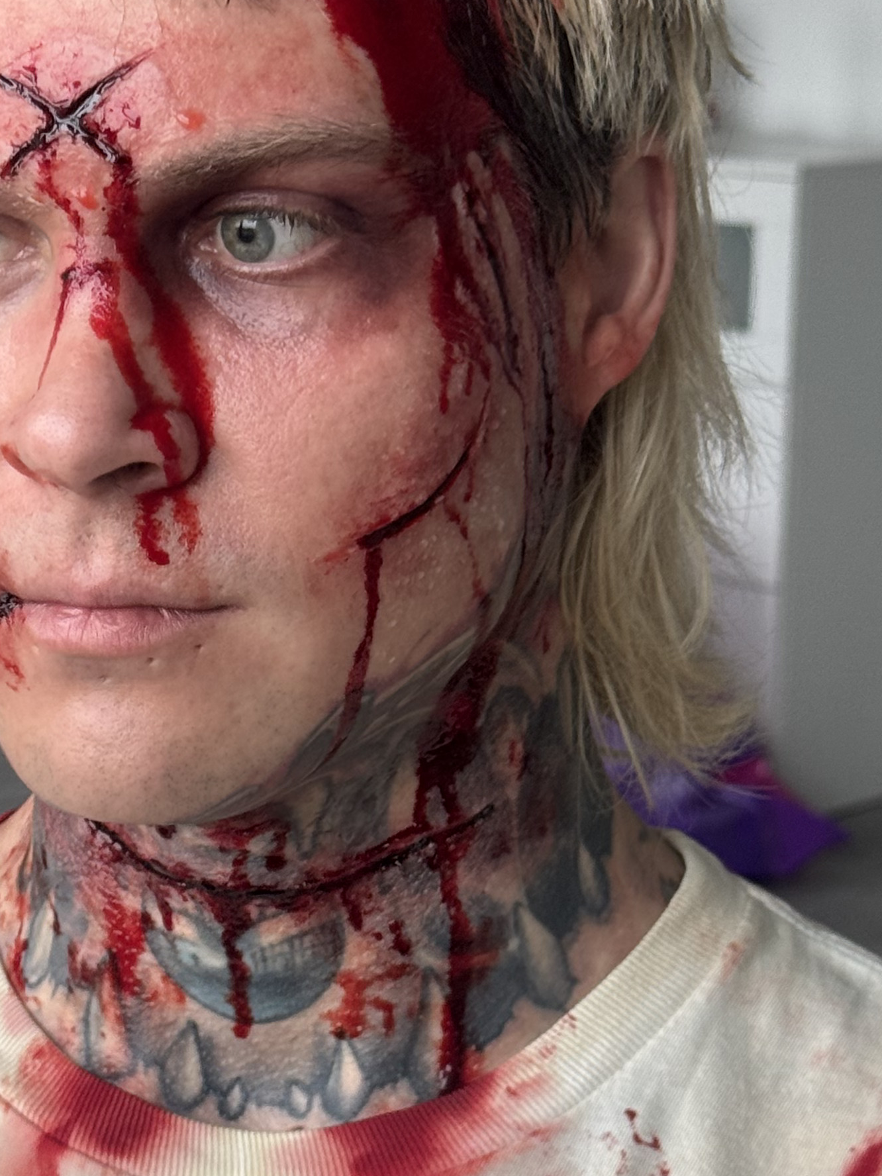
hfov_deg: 13.6
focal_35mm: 109
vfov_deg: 18.0
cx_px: 318
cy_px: 703
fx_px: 3703
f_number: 1.78
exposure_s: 1/60
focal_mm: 6.76
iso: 100
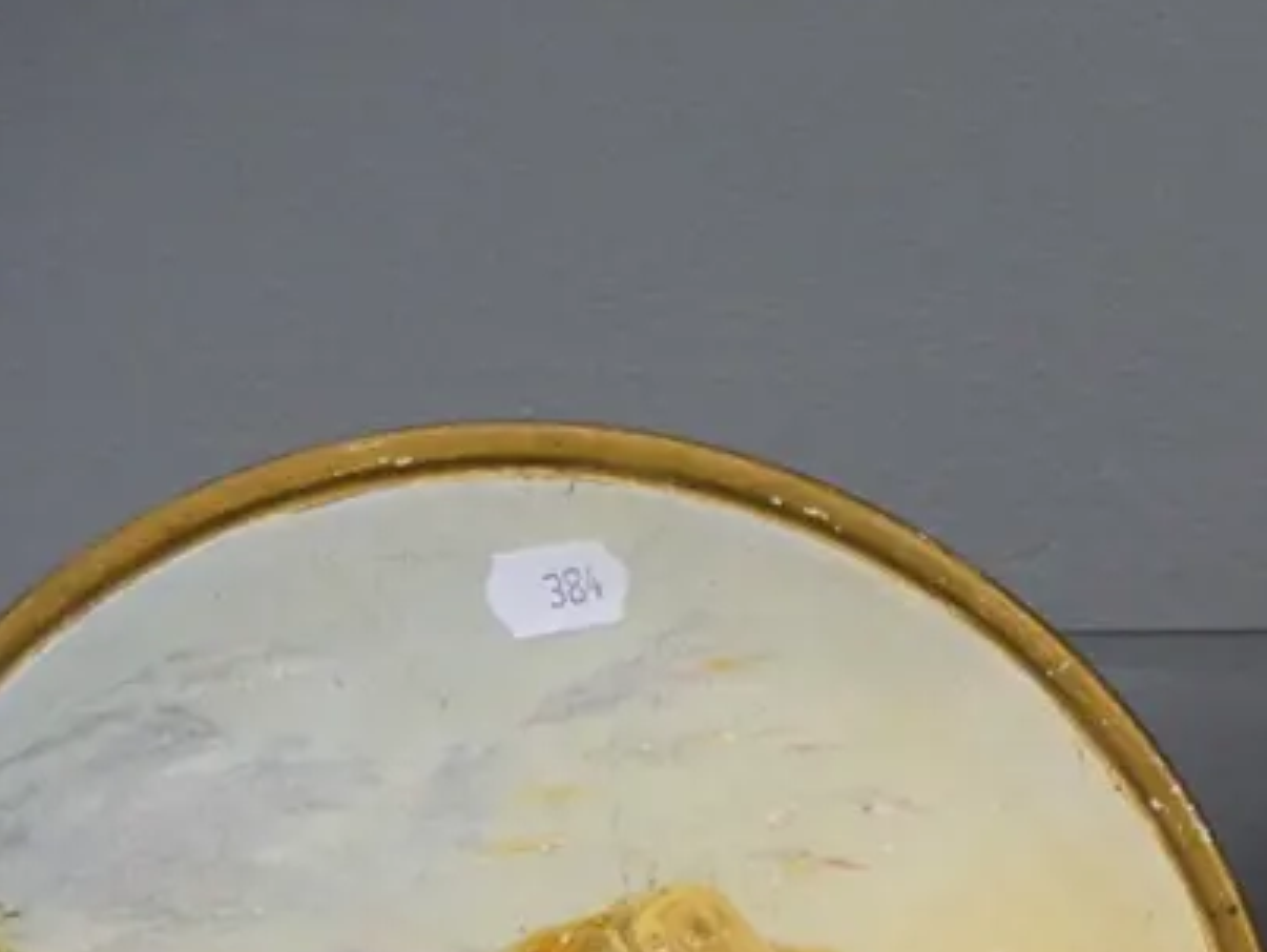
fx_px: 4102
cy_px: 1182
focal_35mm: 112
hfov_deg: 17.1
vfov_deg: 12.9
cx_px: 1308
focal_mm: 22
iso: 3200
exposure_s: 1/100
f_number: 5.6
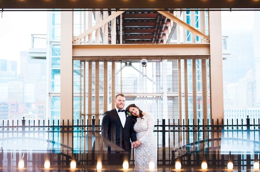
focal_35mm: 70
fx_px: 505
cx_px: 130
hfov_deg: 28.9
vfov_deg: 19.4
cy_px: 86
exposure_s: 1/60
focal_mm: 70
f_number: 2.8
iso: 1250
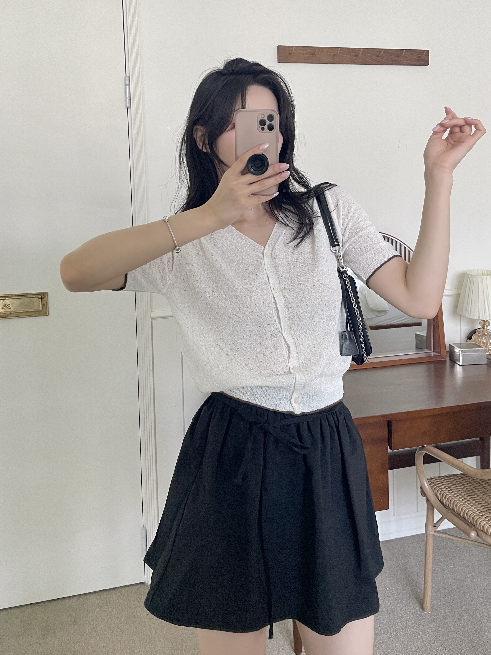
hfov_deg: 53.1
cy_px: 328
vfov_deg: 67.3
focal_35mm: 26
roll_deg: +2.5
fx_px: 492
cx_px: 246
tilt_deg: -18.4
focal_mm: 4.2
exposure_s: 1/89
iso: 125
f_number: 1.6
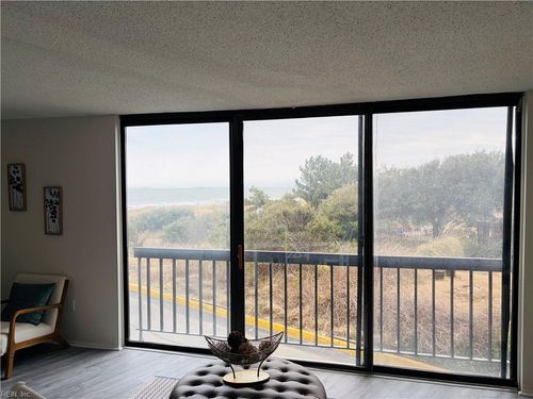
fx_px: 400
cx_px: 266
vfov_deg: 53.1
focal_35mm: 26
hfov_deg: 67.3
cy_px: 200
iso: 50
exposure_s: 1/397
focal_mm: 5.96
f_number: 1.6
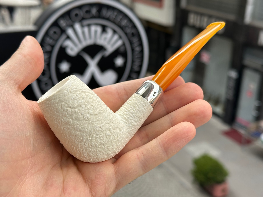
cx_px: 132
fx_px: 365
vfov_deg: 30.3
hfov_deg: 39.7
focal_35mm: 48
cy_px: 98
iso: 64
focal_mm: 6.86
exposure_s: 1/962
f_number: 1.78
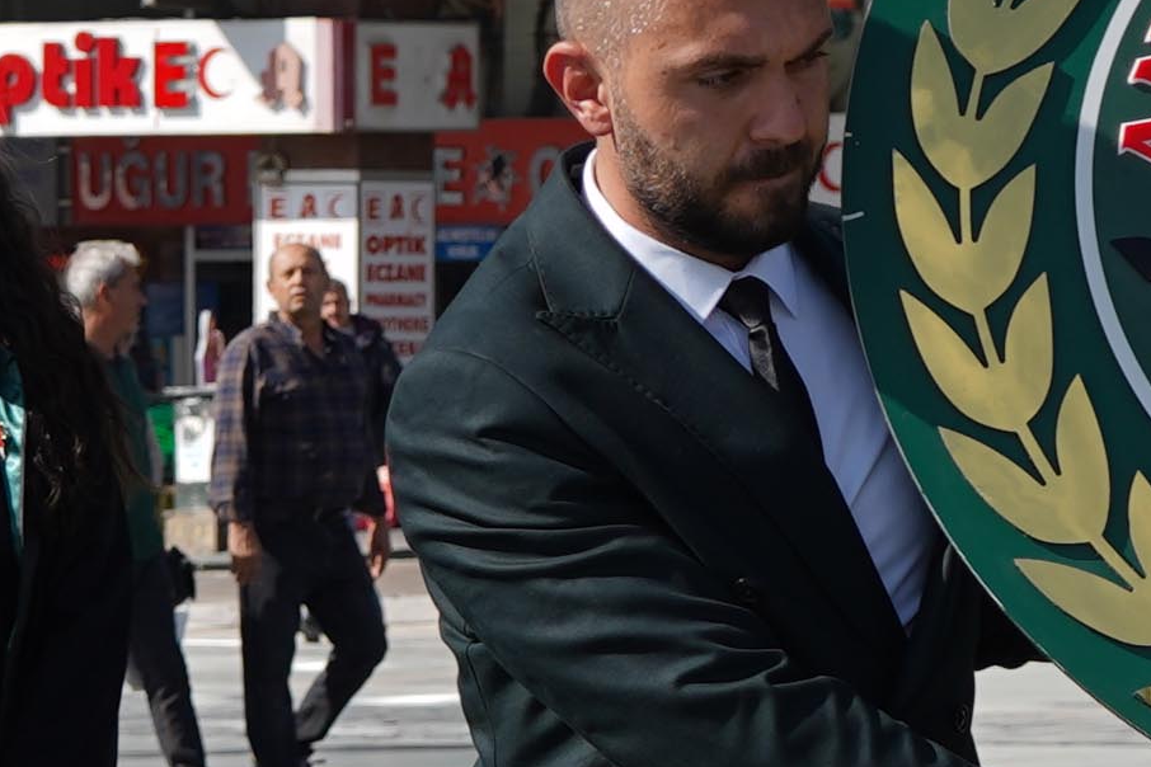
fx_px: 9527
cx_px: 556
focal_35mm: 298
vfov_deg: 4.6
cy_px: 637
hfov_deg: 6.9
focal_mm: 45
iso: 50
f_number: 5.6
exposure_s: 1/320
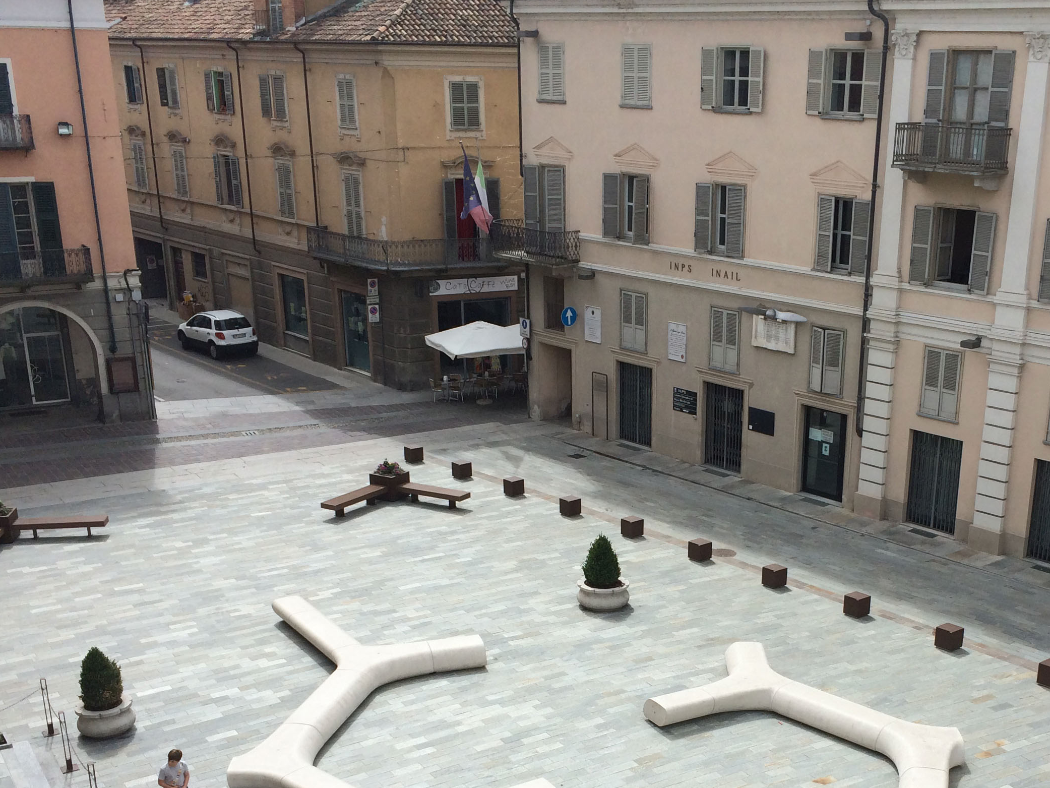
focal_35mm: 47
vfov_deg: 30.3
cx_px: 668
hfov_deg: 40.1
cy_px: 612
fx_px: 1426
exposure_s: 1/2283
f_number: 2.2
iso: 40
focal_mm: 4.12
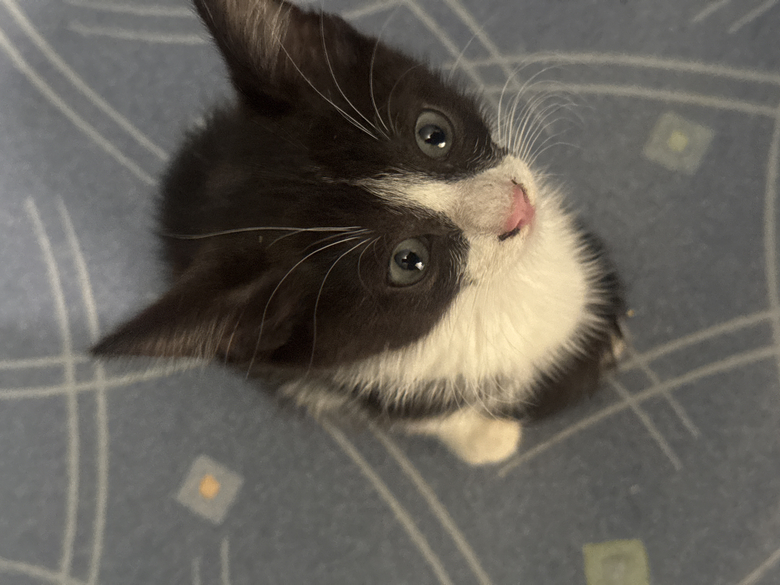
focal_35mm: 48
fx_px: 1082
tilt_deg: -71.9
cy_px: 292
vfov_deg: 30.3
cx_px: 390
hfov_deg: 39.7
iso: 640
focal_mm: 6.76
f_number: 1.78
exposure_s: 1/20
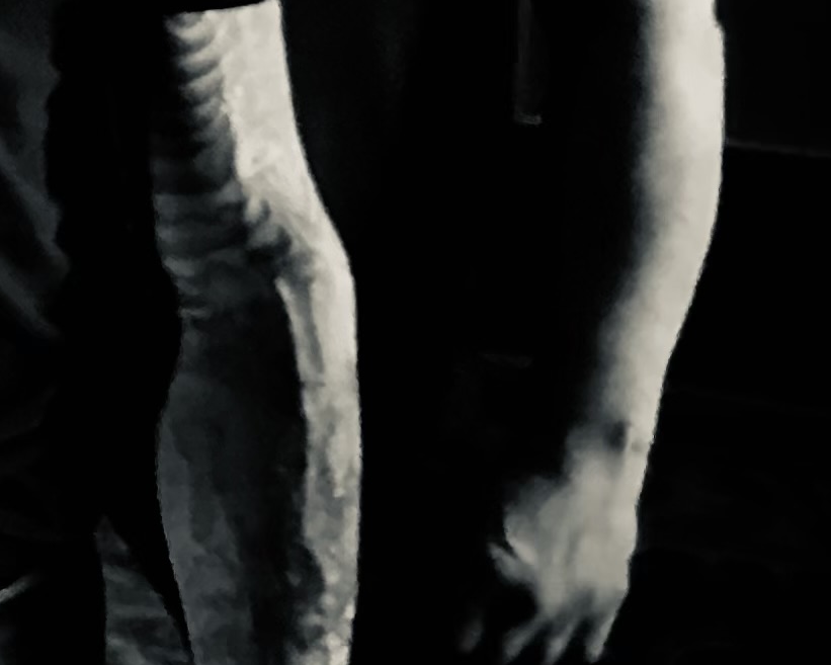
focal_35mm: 115
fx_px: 2829
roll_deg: -1.4
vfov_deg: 12.6
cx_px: -1053
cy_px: -415
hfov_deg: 13.2
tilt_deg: -10.0
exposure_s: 1/15
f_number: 1.78
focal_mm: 6.86
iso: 10000
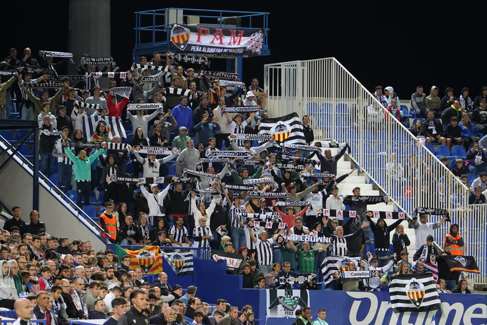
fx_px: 4464
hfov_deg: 6.2
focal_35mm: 330
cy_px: 162
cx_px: 244
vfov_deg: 4.2
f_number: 5.6
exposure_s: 1/400
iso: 4000
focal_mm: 220
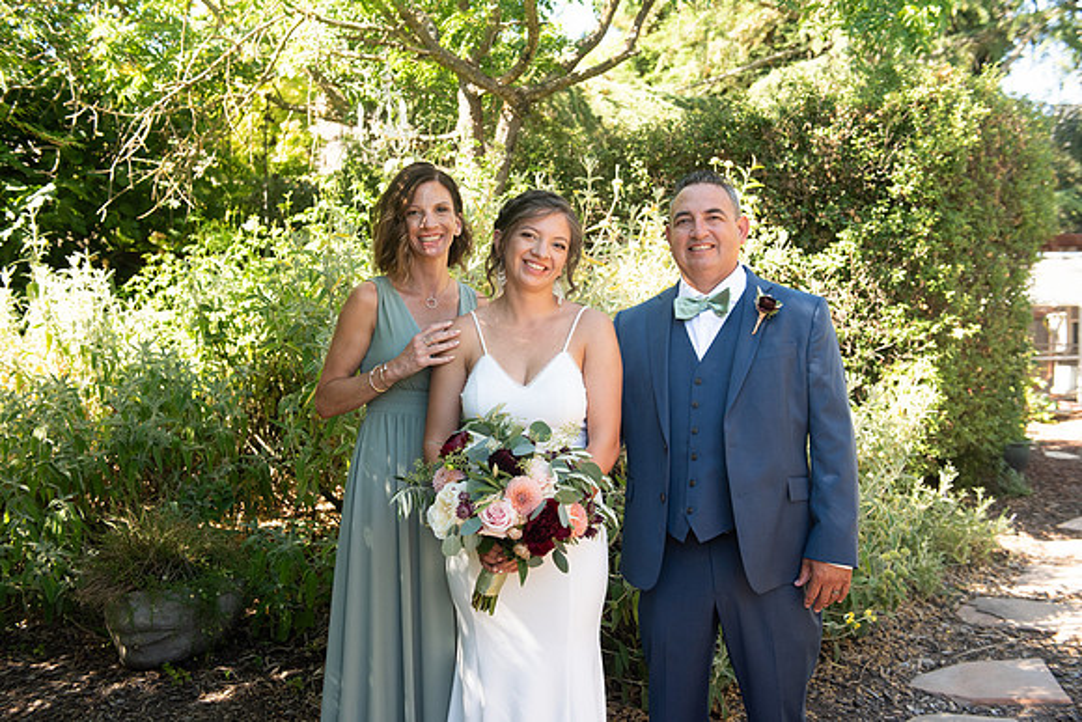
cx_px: 541
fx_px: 1142
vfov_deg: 35.1
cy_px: 361
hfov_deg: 50.7
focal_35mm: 38
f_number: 4.5
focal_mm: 38
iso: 640
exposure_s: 1/400
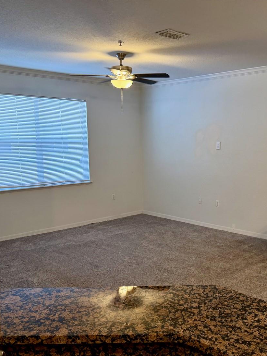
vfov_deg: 52.6
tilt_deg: -8.2
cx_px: 186
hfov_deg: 40.0
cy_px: 193
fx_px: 360
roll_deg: +0.3
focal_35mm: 35
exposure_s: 1/60
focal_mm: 6.76
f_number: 1.78
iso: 160
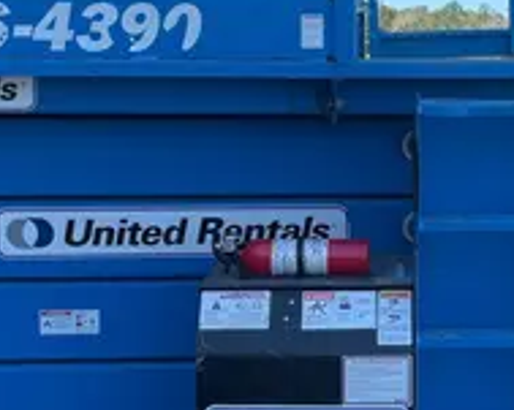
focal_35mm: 74
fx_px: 1125
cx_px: 400
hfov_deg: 25.4
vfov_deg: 20.6
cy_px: 153
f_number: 1.6
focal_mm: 4.2
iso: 32
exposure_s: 1/1114
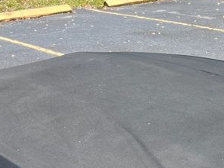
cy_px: 252
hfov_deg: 21.3
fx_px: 596
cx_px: 96
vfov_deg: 14.9
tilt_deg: -30.3
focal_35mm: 92
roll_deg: +0.2
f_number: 1.5
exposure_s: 1/1295
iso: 50
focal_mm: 5.7
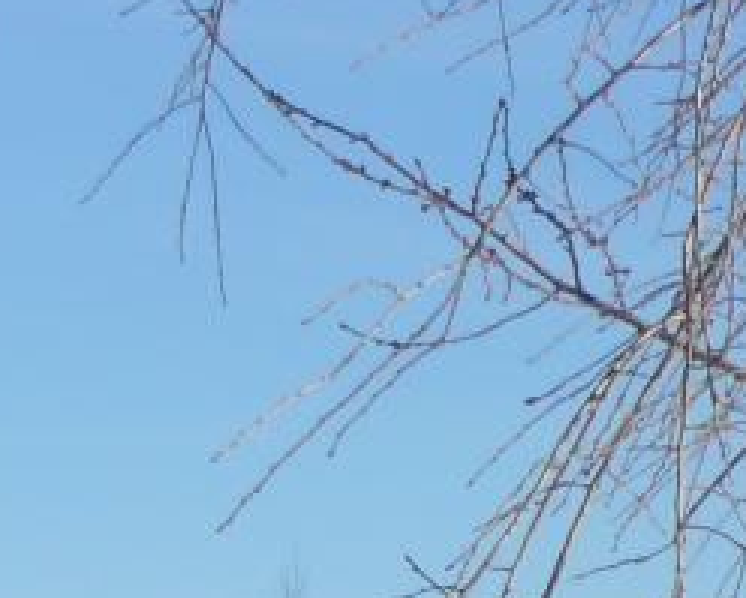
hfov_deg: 5.8
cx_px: 878
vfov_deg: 4.6
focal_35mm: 330
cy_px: 1118
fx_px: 7295
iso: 80
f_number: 6.3
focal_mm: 12.2
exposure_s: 1/400
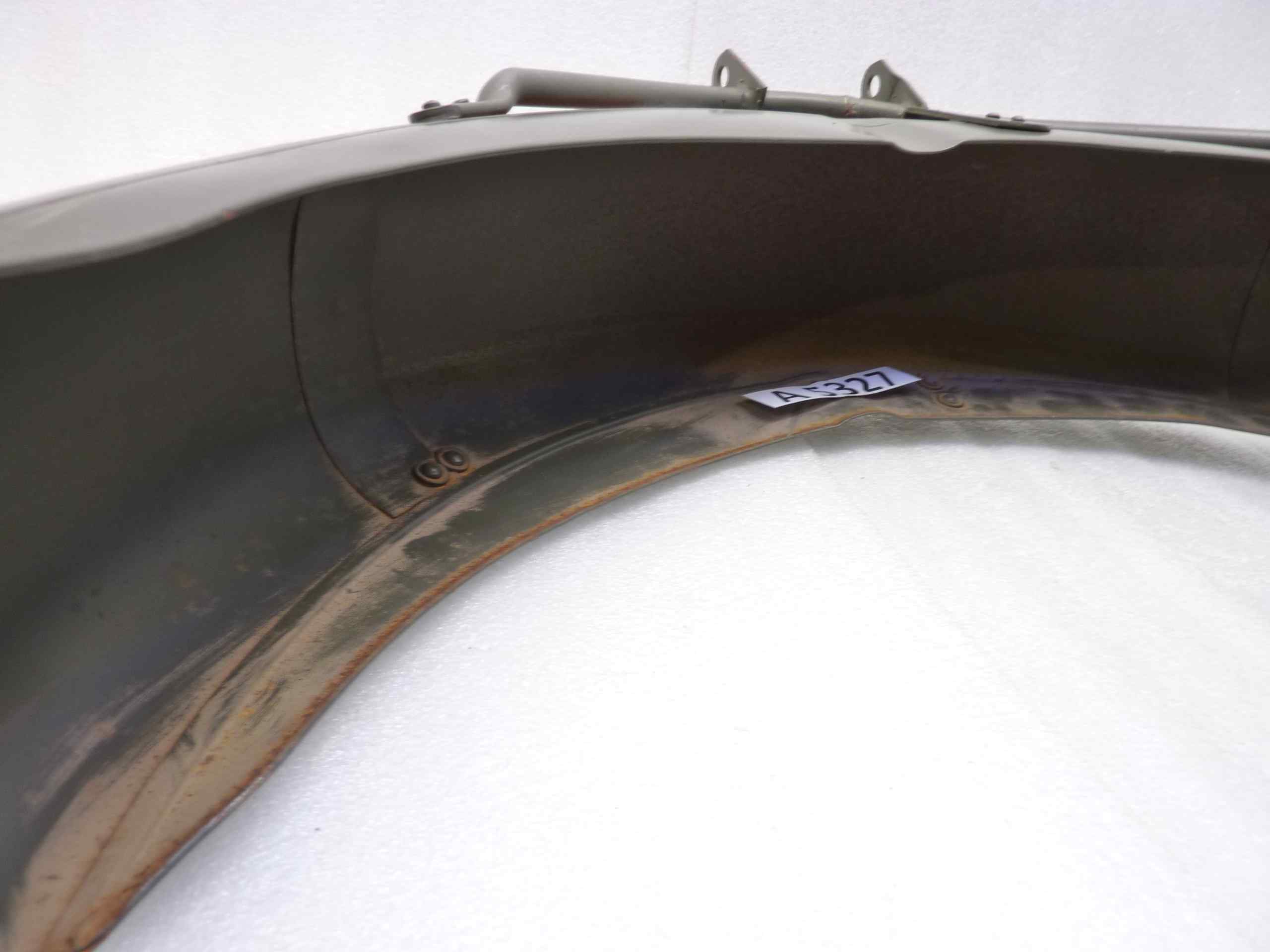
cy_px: 476
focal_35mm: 25
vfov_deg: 54.9
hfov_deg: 69.4
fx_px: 917
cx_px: 635
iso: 125
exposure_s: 1/8
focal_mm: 4.1
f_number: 3.3
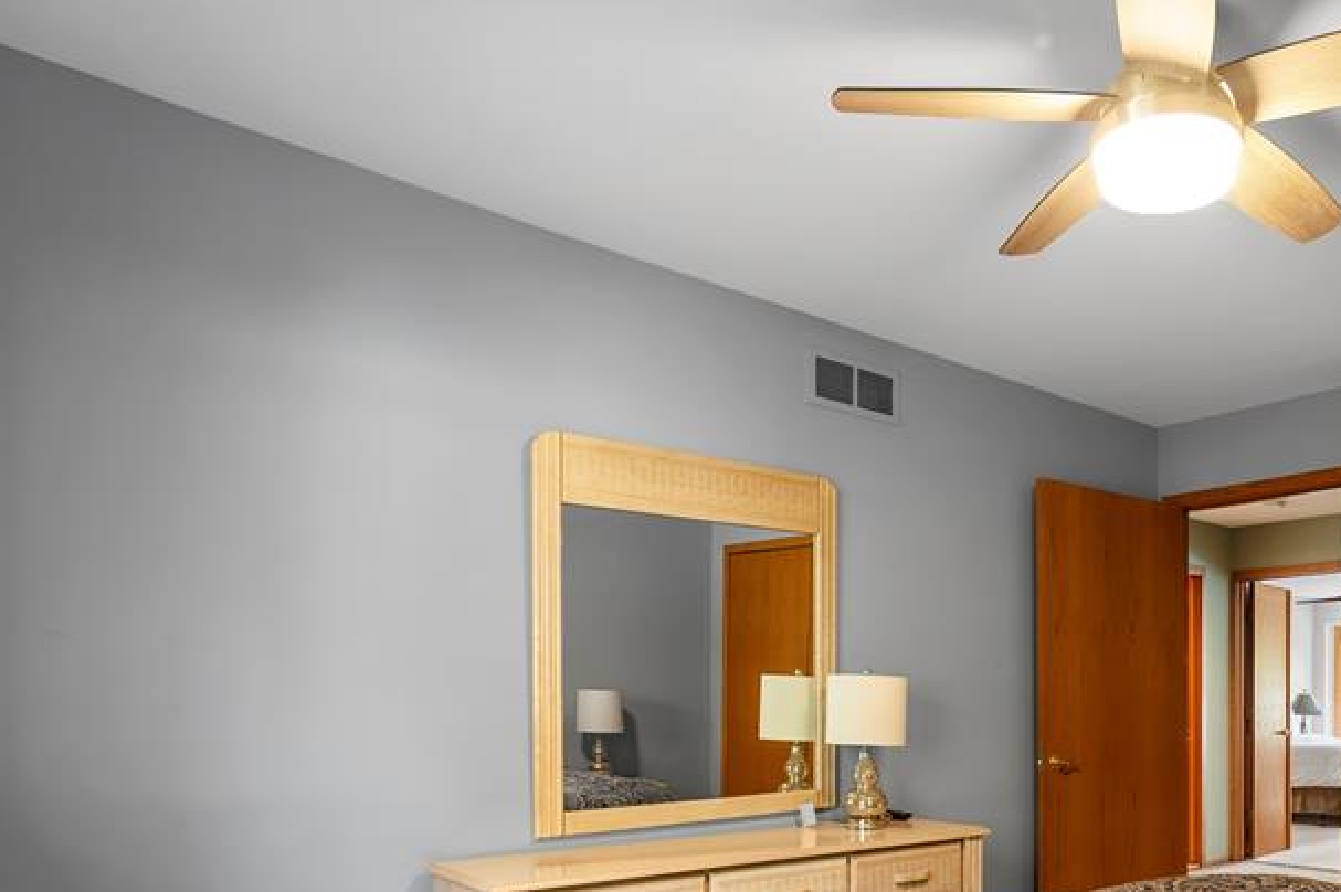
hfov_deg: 63.6
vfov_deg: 45.4
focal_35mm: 27
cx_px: 999
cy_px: 715
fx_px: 1005
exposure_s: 1/3
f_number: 4
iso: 100
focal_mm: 16
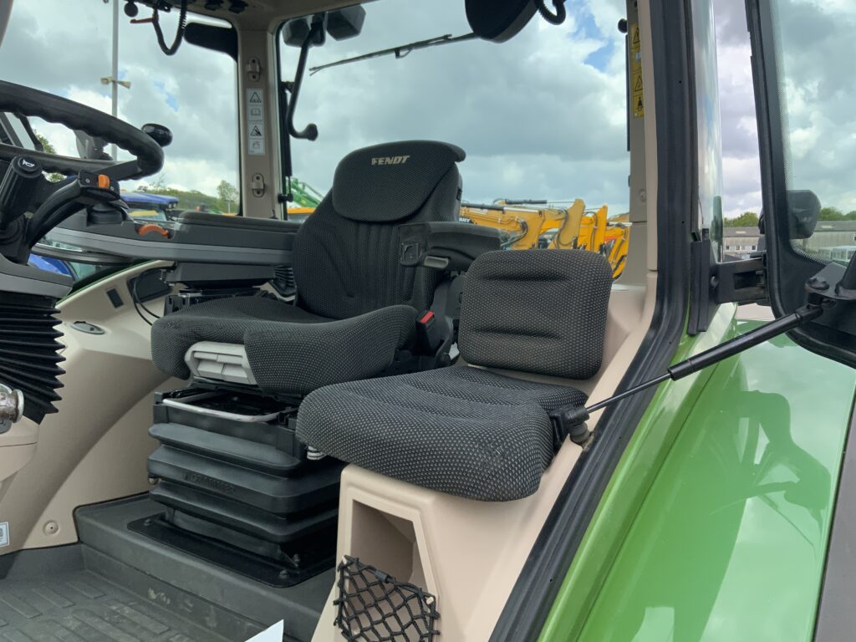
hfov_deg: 61.7
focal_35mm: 29
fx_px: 717
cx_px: 428
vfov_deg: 48.2
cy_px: 321
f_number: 1.8
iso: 16
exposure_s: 1/500
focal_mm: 3
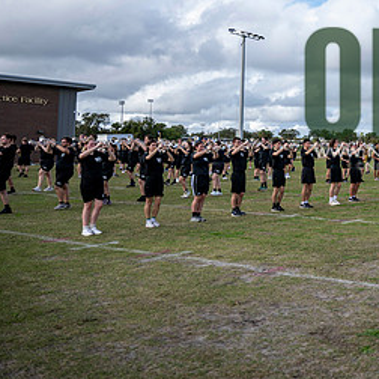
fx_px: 582
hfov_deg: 31.8
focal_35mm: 47
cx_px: 418
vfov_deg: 35.3
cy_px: 99
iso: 125
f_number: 2.8
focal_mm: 24
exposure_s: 1/1250
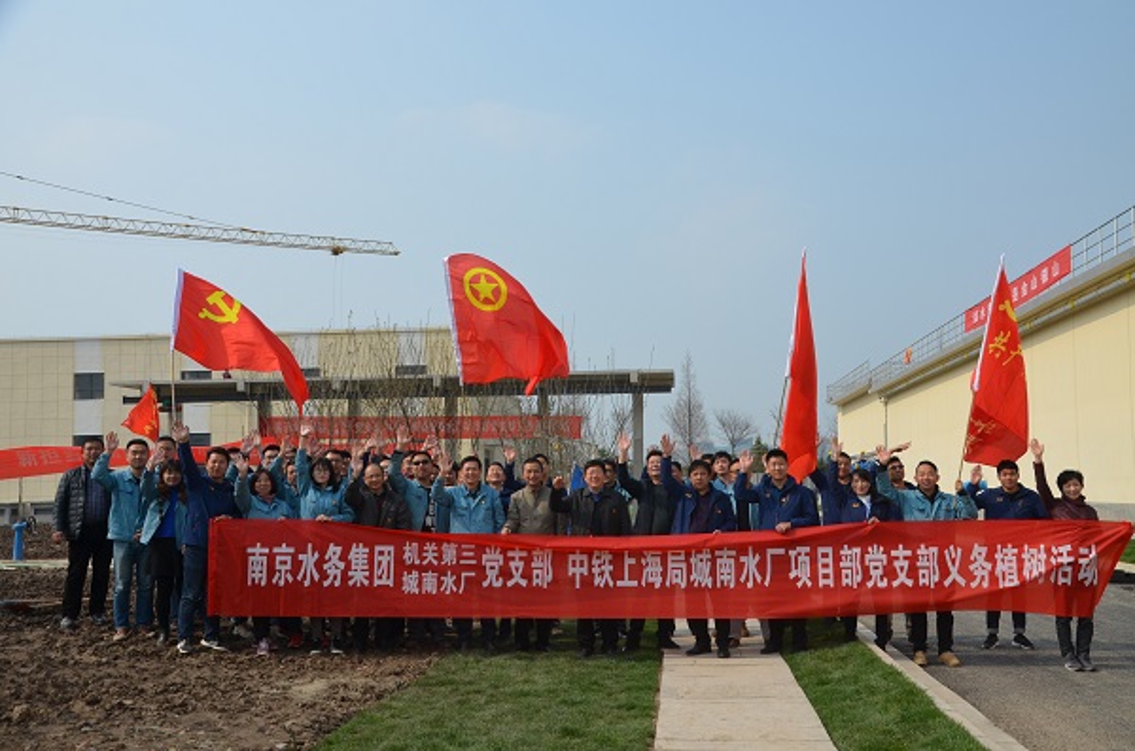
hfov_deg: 51.4
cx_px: 568
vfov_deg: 35.3
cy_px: 376
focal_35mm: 38
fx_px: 1179
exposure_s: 1/320
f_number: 9
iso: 100
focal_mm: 25
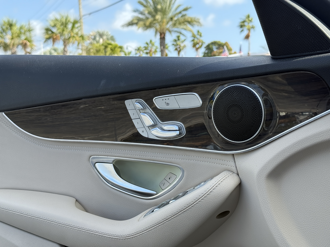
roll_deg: +1.1
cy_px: 124
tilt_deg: -4.8
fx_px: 458
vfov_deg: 30.3
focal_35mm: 48
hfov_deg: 39.7
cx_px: 165
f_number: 1.78
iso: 100
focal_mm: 6.76
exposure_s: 1/1116
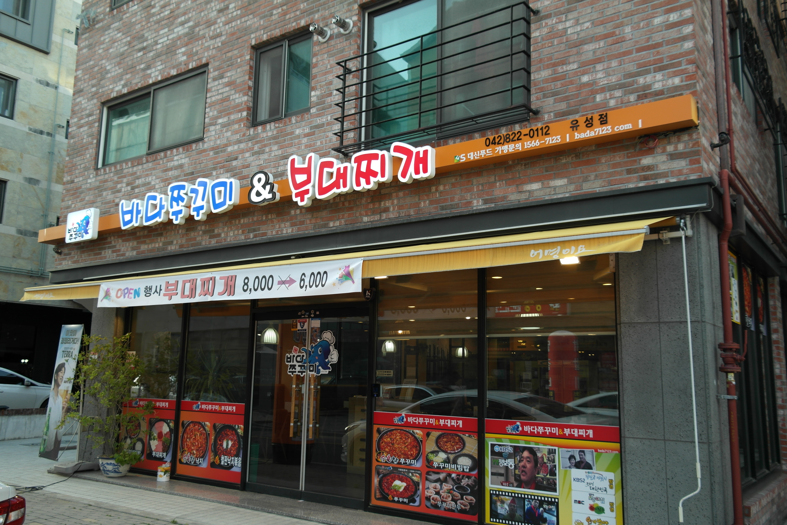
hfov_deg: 61.9
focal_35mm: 30
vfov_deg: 43.6
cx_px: 394
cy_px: 262
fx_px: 656
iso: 100
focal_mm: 20
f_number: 3.5
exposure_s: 1/80
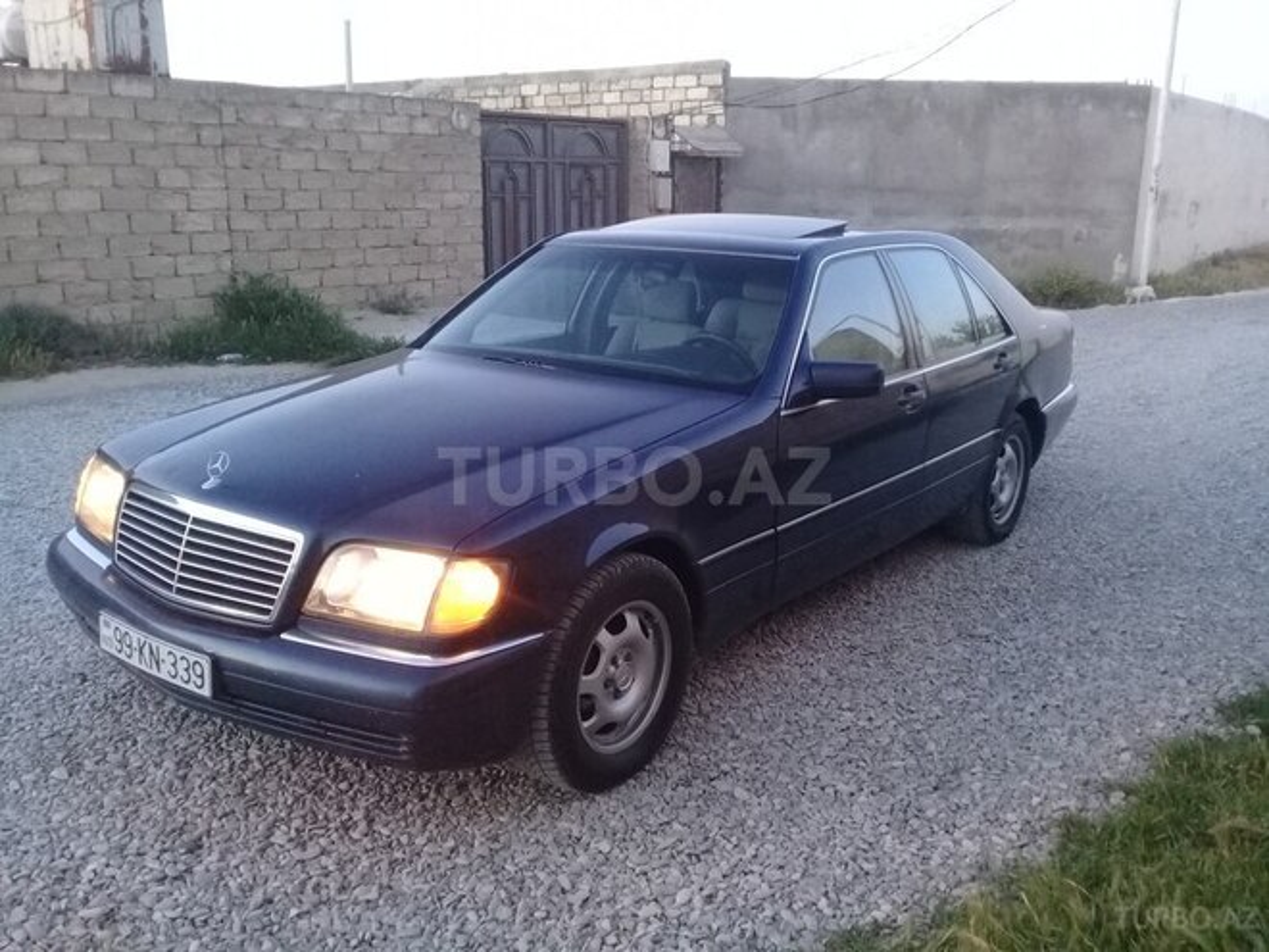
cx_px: 634
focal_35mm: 31
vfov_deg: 45.4
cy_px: 476
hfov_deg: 58.4
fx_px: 1136
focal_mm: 3.3
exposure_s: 1/25
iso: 200
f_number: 2.2
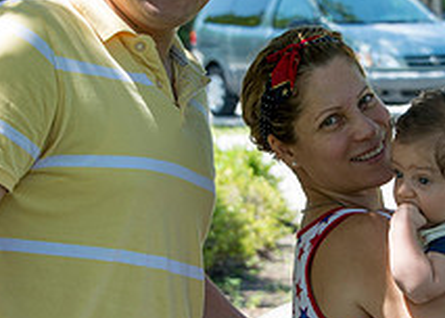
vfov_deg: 6.8
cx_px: 355
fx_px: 2666
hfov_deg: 9.5
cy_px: 147
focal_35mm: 211
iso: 100
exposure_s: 1/100
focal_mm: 62
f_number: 6.3
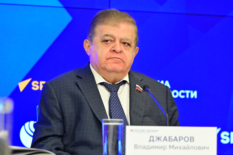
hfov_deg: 8.6
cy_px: 78
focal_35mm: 240
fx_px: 1553
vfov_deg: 5.7
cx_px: 116
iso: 4000
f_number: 6.3
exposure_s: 1/125
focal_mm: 240
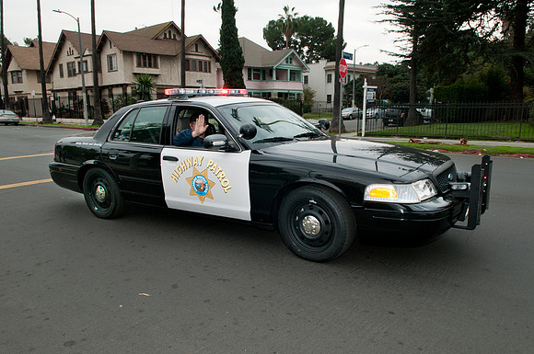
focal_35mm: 27
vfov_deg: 47.8
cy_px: 177
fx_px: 400
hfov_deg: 67.5
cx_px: 267
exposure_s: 1/400
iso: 640
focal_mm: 18
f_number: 9
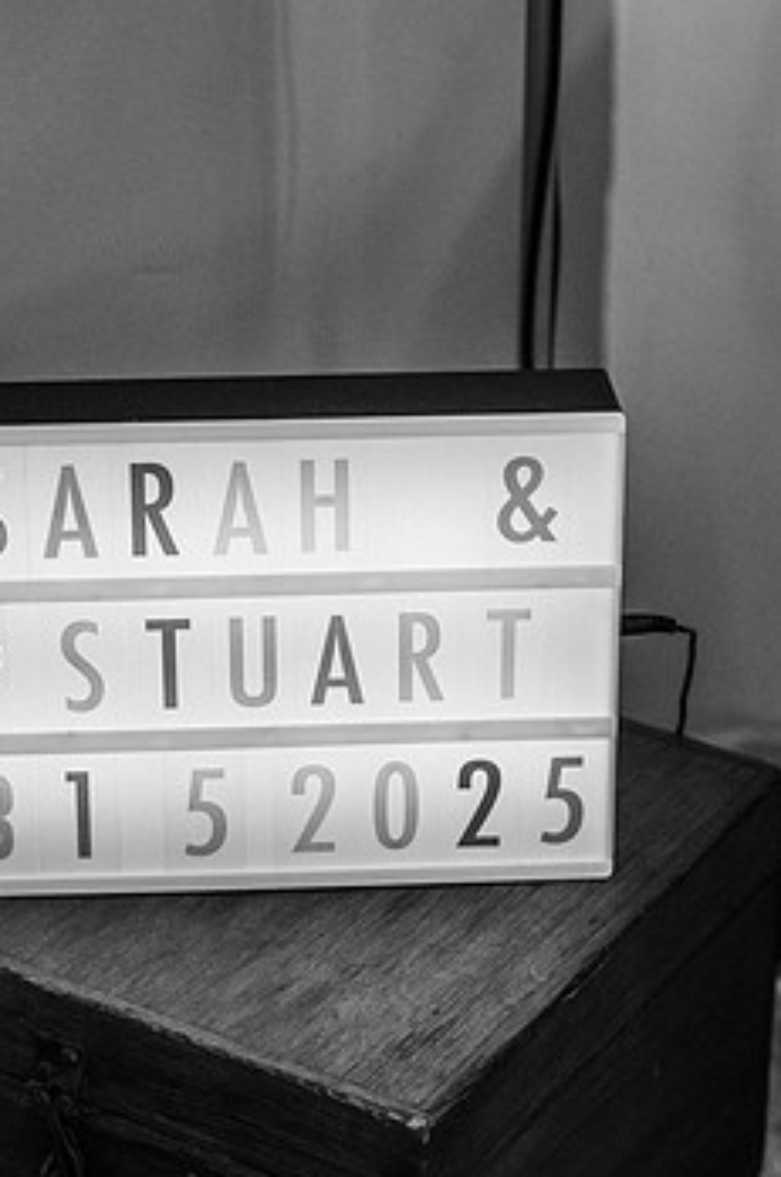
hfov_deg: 12.4
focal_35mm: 110
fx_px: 3590
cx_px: 330
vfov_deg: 18.6
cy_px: 565
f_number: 4
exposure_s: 1/200
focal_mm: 85
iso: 2200
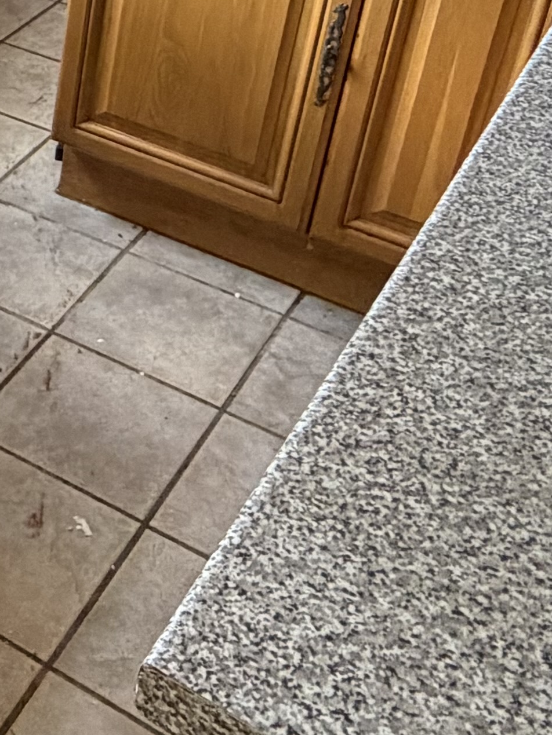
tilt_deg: -26.2
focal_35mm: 63
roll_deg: -0.1
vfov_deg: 29.1
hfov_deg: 20.3
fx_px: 1339
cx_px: -250
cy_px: 35
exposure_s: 1/68
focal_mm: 2.22
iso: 320
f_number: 2.2
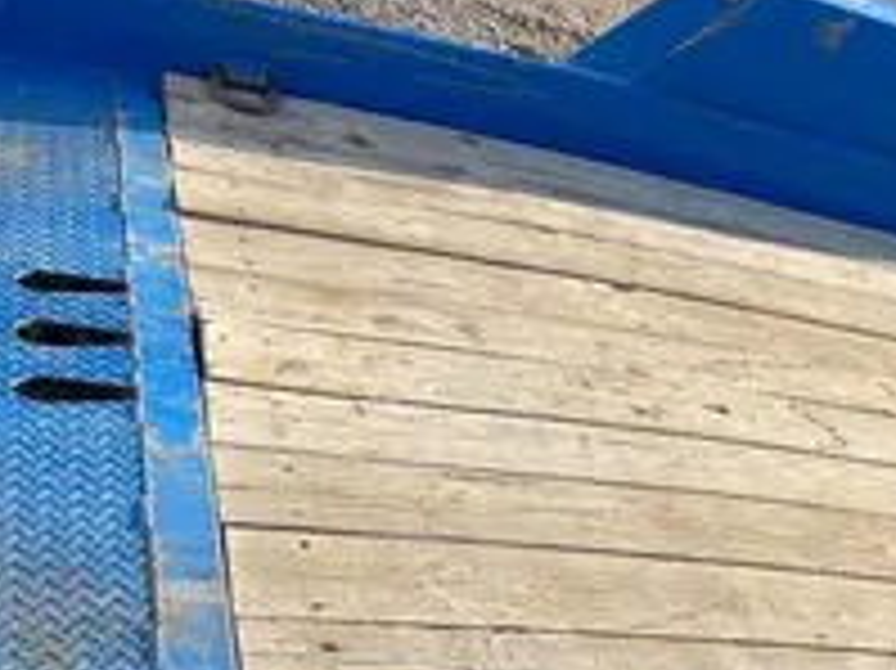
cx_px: 932
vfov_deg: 20.1
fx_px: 1863
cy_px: 560
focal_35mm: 72
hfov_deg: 25.5
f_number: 1.8
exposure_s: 1/1043
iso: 32
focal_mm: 4.25
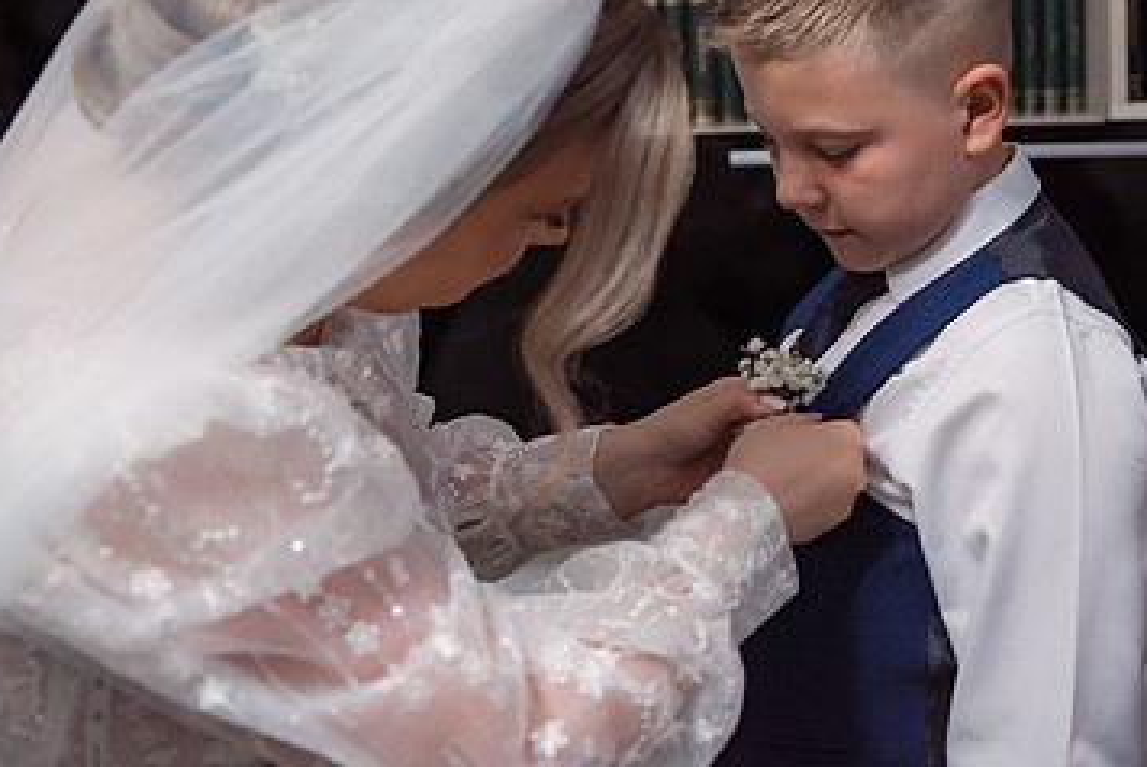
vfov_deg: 23.8
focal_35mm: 57
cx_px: 751
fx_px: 1818
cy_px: 359
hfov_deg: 34.7
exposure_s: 1/200
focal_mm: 35
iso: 1600
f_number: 2.8
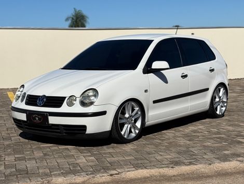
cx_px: 122
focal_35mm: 48
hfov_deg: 39.6
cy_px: 92
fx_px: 339
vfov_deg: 30.3
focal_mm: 6.76
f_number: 1.78
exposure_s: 1/11364
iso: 64
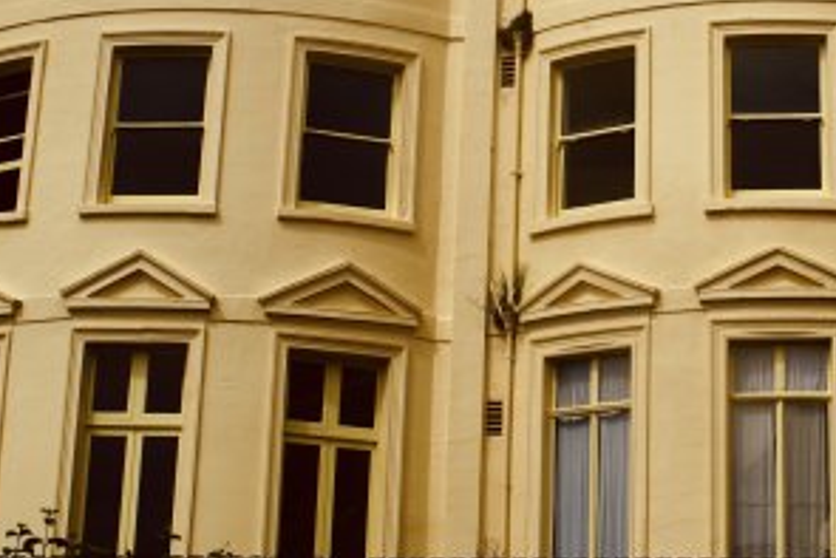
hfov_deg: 22.7
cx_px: 776
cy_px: 54
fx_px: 2021
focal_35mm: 87
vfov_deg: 15.5
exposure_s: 1/125
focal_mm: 28
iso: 100
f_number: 11
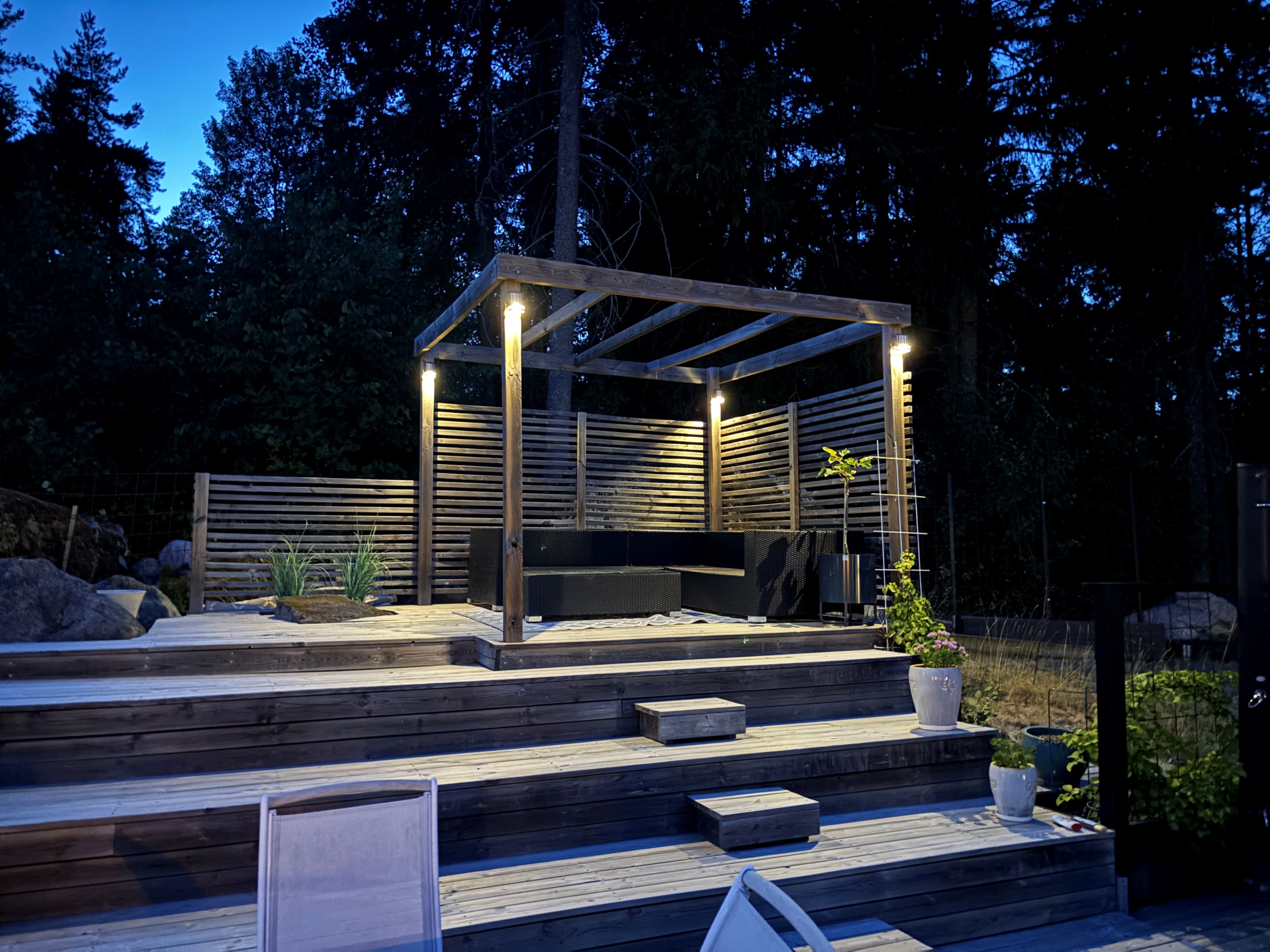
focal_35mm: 26
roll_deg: -1.1
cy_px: 476
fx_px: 954
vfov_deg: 53.1
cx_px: 635
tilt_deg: +4.5
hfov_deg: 67.3
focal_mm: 5.96
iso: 1600
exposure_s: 1/2
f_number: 1.6
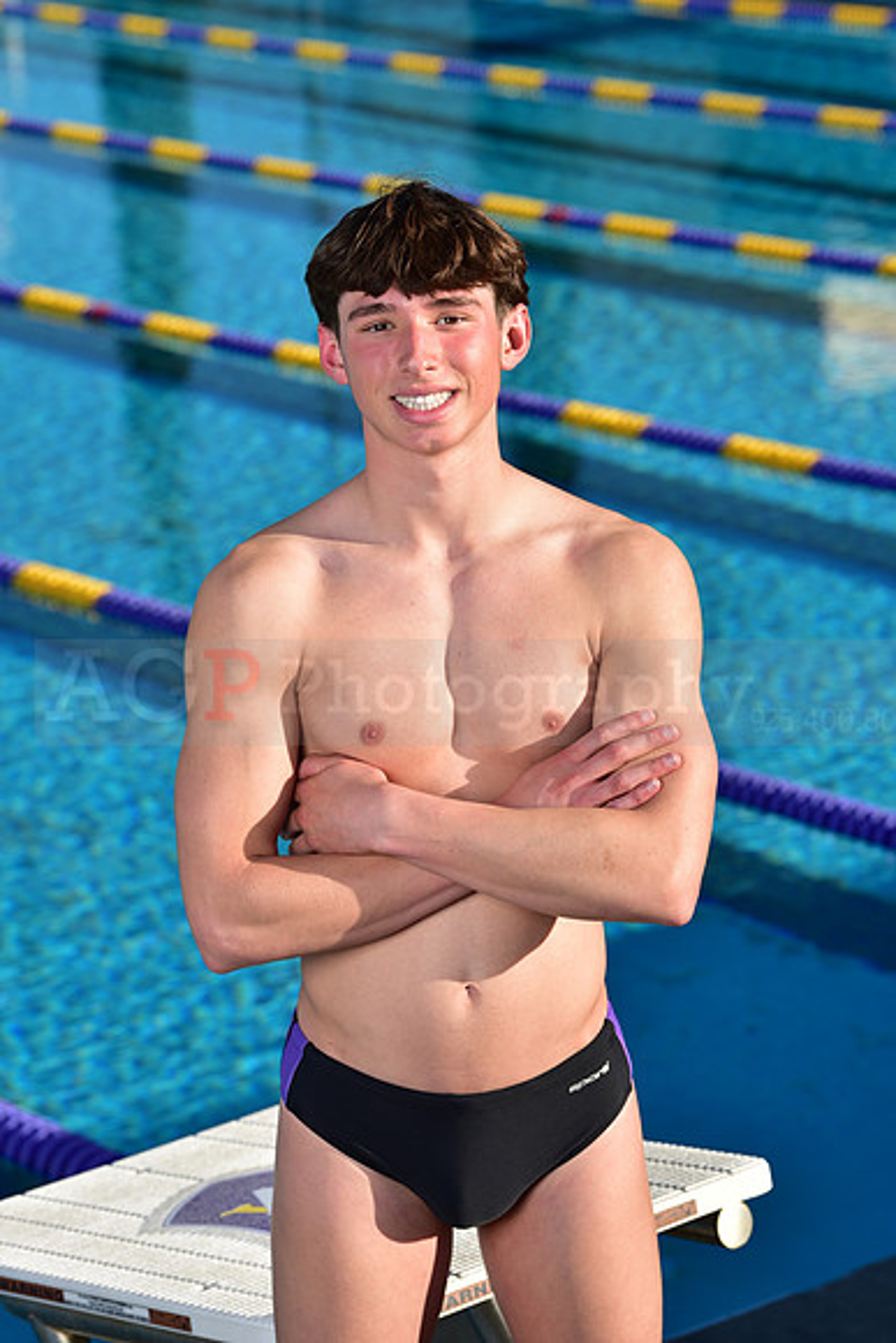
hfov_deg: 11.4
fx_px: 4477
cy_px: 672
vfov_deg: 17.1
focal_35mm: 120
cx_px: 448
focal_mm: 120
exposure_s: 1/250
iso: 64
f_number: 6.3
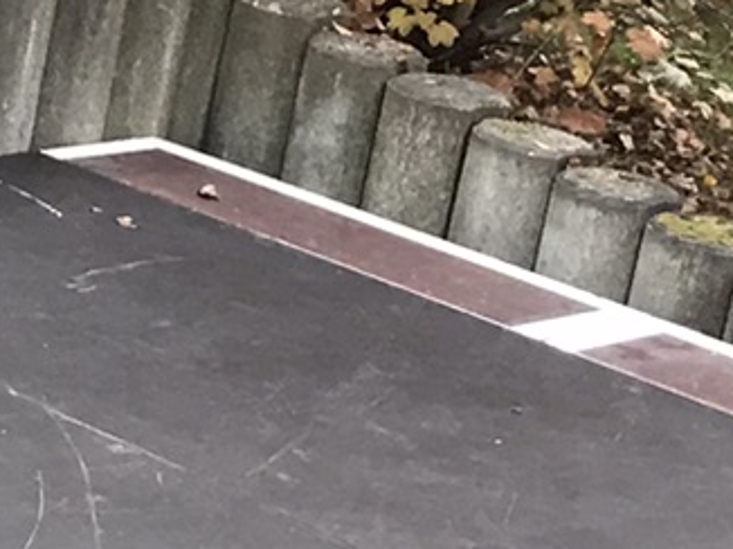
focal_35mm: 176
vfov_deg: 8.4
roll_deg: -7.9
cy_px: 286
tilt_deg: -18.8
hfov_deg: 10.7
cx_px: -499
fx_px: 3724
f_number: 1.8
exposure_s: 1/25
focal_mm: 3.99
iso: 32
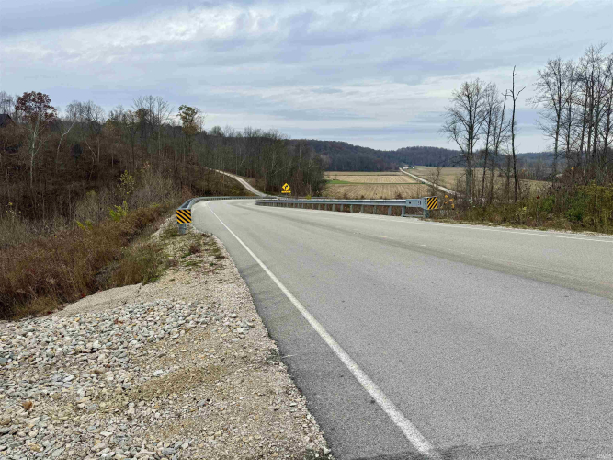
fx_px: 425
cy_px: 230
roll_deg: +0.4
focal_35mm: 24
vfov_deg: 56.8
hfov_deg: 71.6
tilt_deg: -9.0
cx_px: 306
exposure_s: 1/1869
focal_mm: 6.76
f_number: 1.78
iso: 80
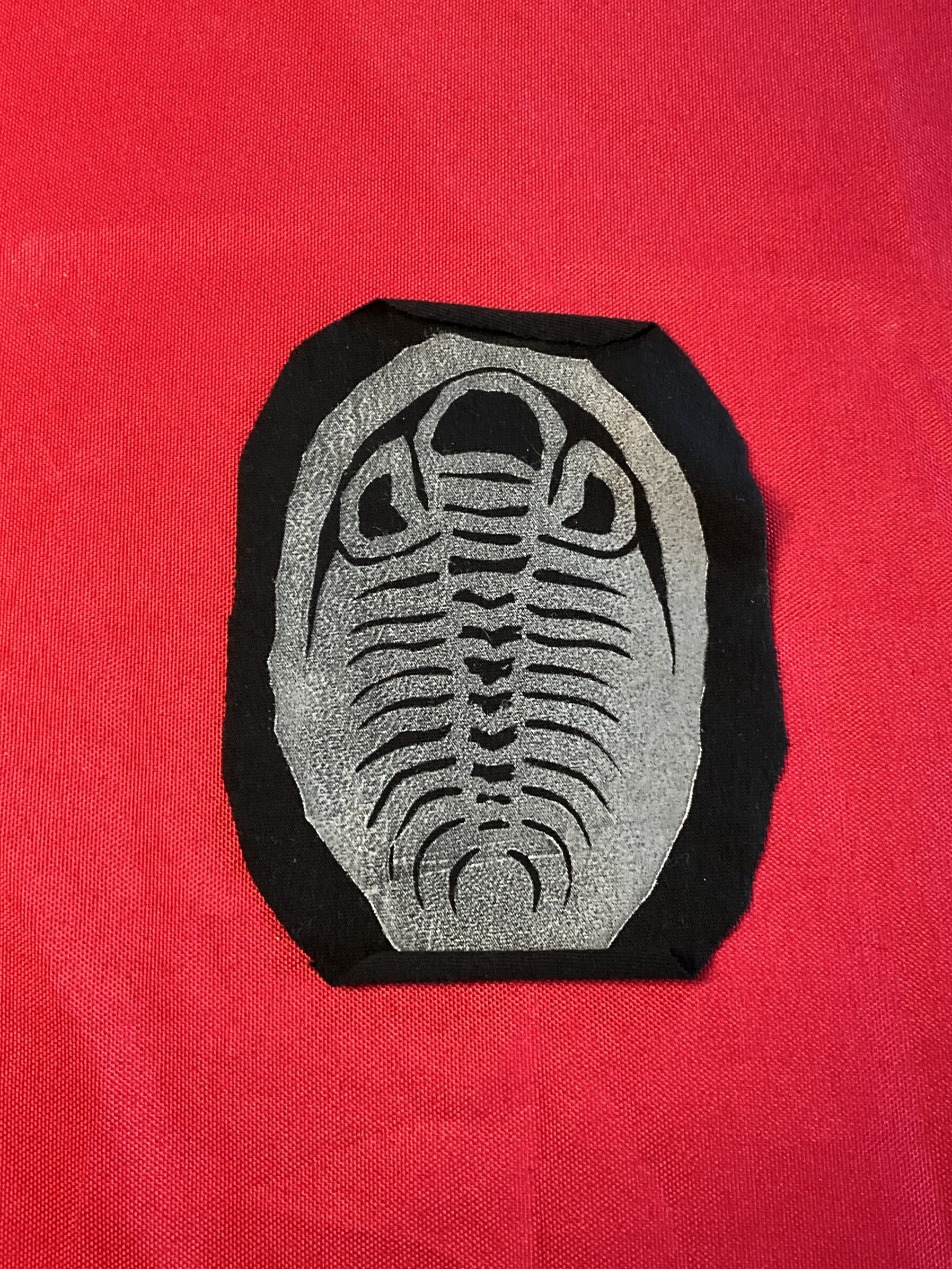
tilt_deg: -78.2
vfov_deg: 58.4
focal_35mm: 31
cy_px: 629
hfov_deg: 45.4
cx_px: 501
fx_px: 1137
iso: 320
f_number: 1.8
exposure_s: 1/41
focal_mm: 3
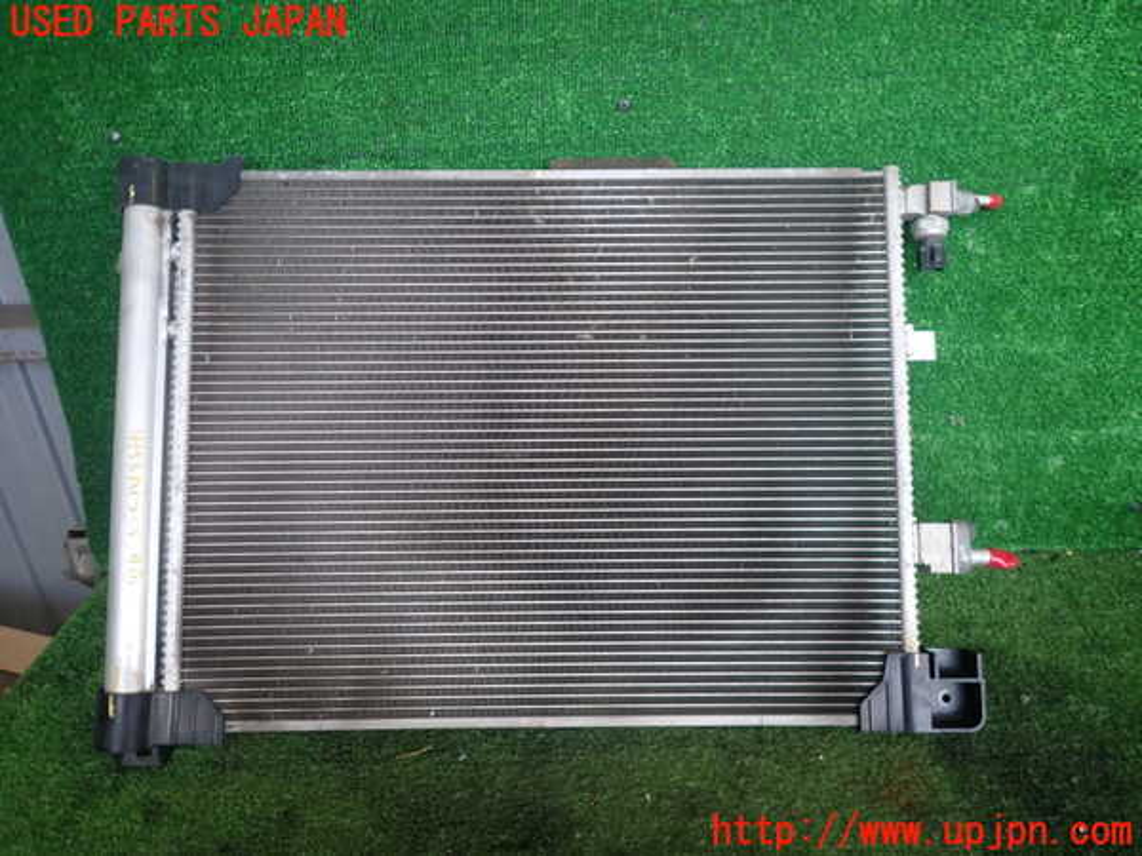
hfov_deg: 69.4
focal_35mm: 25
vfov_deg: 54.9
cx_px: 571
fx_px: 825
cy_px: 428
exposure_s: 1/125
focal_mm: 4.5
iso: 160
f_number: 2
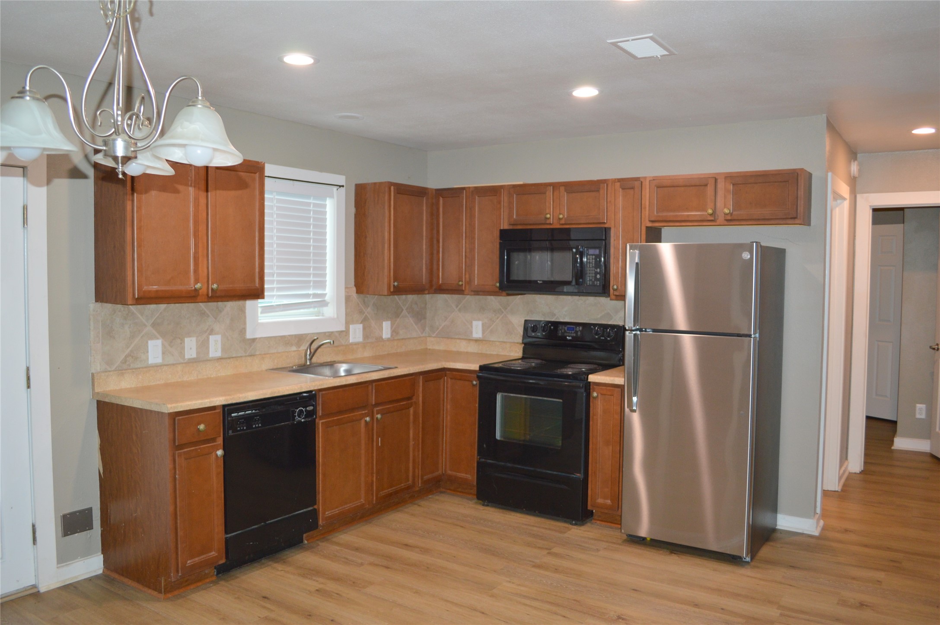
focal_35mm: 27
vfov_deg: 47.8
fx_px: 704
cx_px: 470
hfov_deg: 67.4
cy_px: 312
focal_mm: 18
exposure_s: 1/60
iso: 450
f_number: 3.5
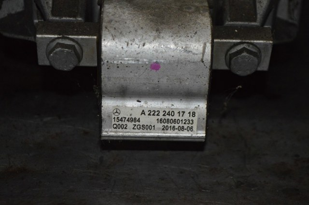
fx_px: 707
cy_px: 102
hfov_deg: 24.6
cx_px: 154
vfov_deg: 16.5
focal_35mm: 82
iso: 2800
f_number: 5.6
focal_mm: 55
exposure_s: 1/60
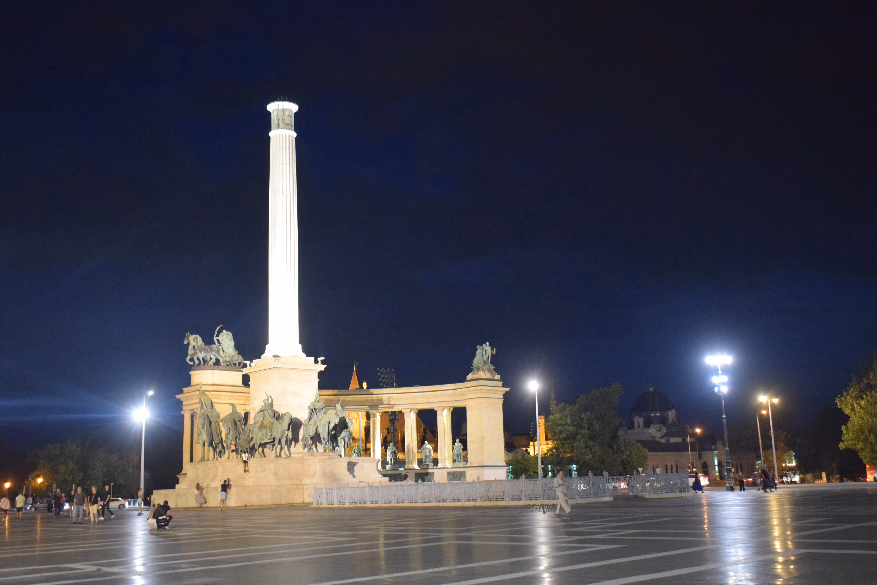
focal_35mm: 39
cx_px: 438
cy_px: 292
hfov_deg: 49.6
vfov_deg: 34.2
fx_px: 950
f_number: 4
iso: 6400
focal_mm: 26
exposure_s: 1/25
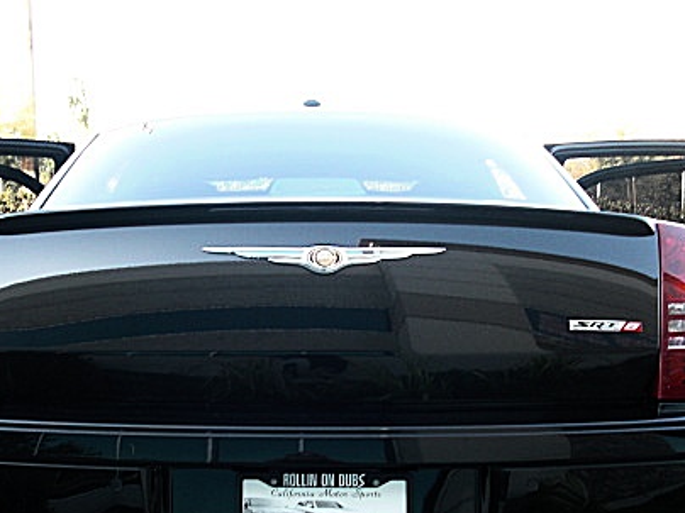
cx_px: 312
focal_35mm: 57
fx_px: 1128
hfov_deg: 33.8
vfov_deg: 25.5
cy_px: 362
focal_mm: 6.3
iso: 100
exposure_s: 1/100
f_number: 2.8
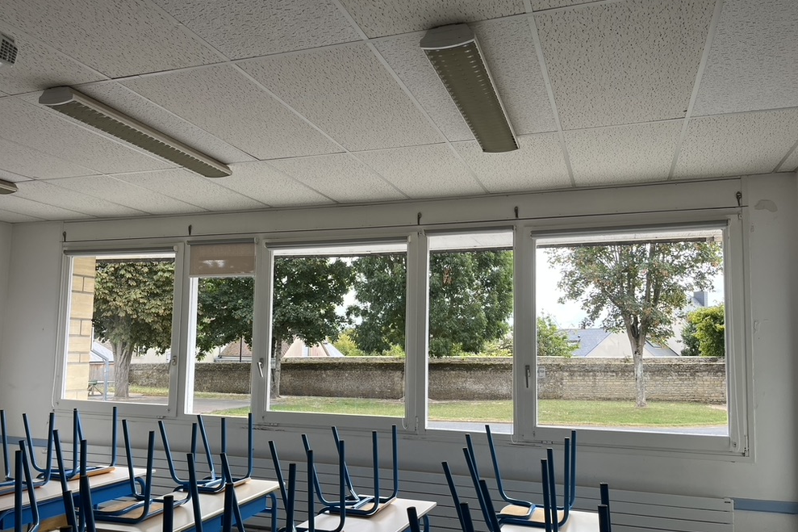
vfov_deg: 46.3
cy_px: 298
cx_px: 397
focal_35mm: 28
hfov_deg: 65.5
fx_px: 621
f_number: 1.6
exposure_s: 1/459
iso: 50
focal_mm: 5.1
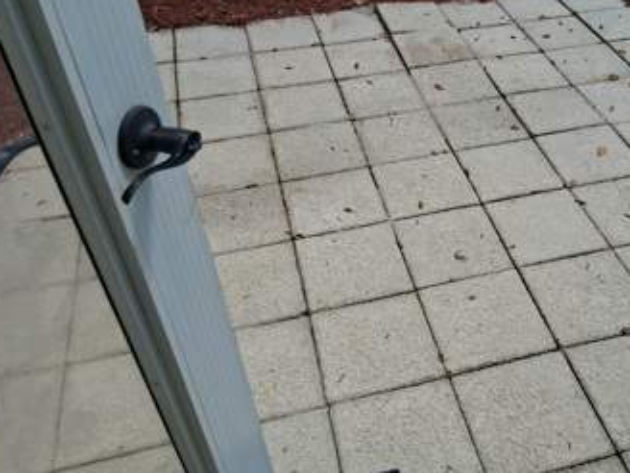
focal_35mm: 38
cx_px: 434
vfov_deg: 37.7
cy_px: 205
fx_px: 692
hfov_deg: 47.9
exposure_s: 1/238
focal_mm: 3.98
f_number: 1.8
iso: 25
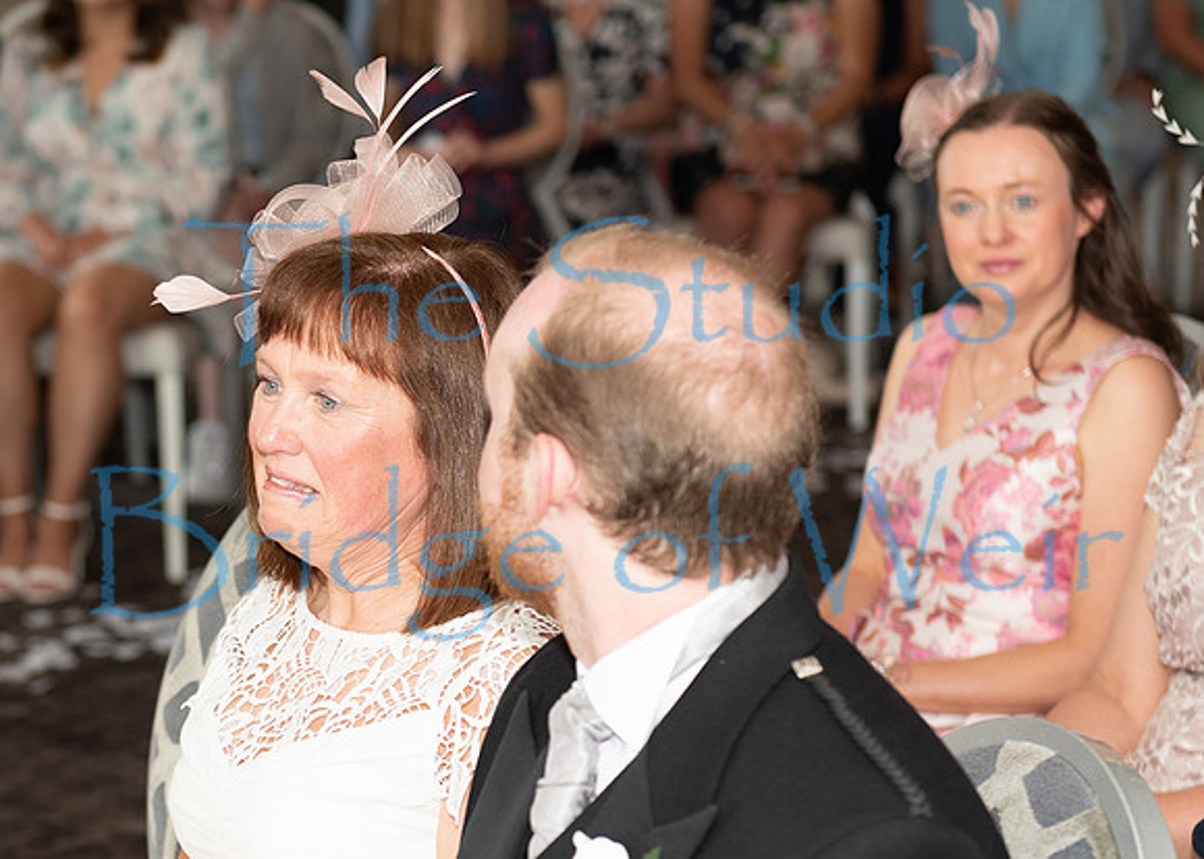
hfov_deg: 15.9
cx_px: 310
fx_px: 4279
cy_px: 632
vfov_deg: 11.4
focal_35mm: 125
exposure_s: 1/200
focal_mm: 70
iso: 400
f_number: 3.5
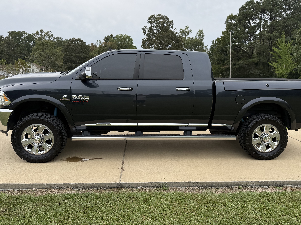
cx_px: 161
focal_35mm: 29
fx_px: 252
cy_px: 97
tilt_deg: -5.1
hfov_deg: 61.6
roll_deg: +0.2
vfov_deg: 48.1
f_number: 1.78
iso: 80
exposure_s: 1/1585
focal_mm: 6.76
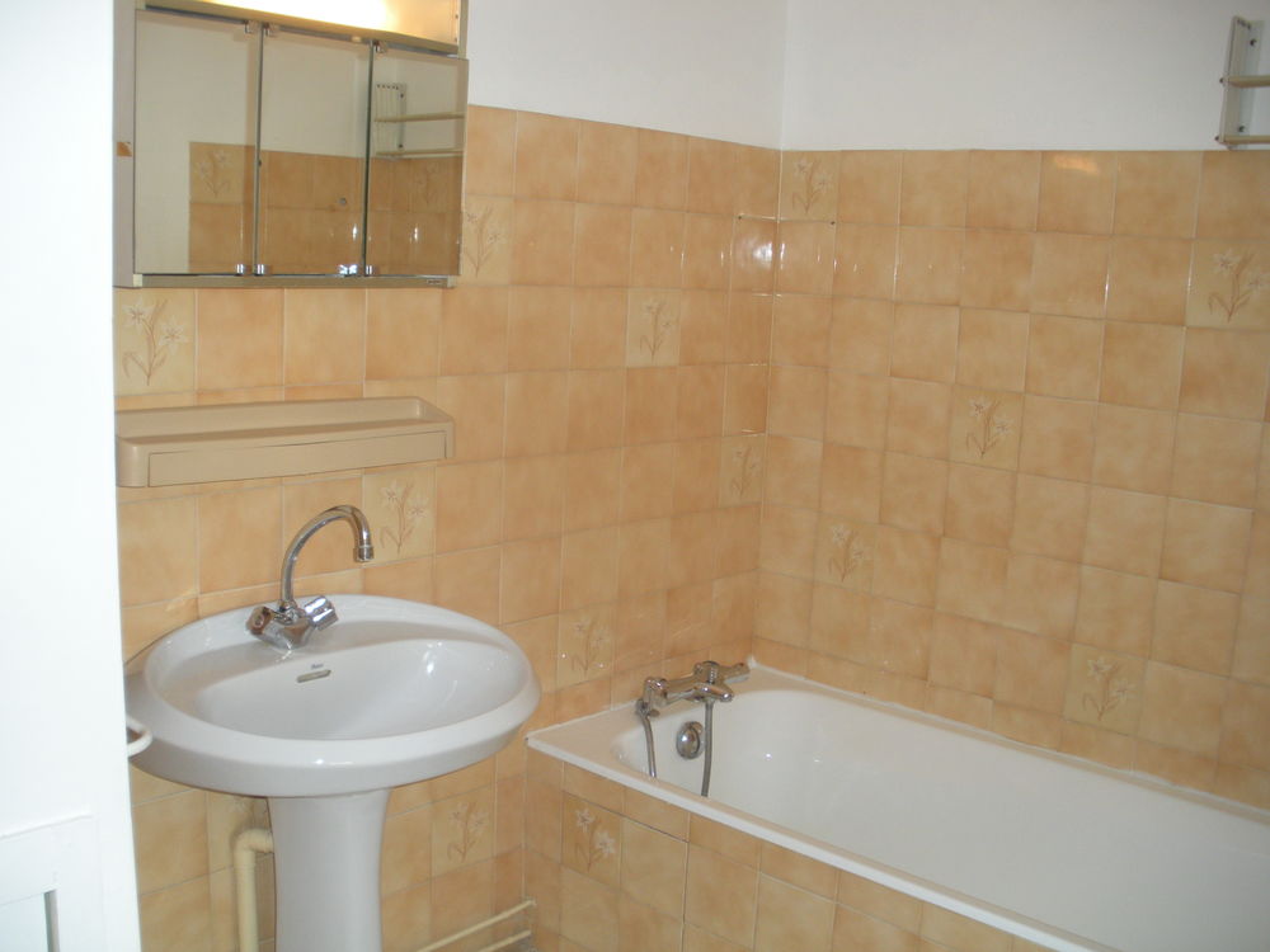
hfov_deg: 51.4
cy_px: 476
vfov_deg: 39.7
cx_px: 635
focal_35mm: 36
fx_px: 1321
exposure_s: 1/30
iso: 135
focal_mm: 6.3
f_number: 3.5
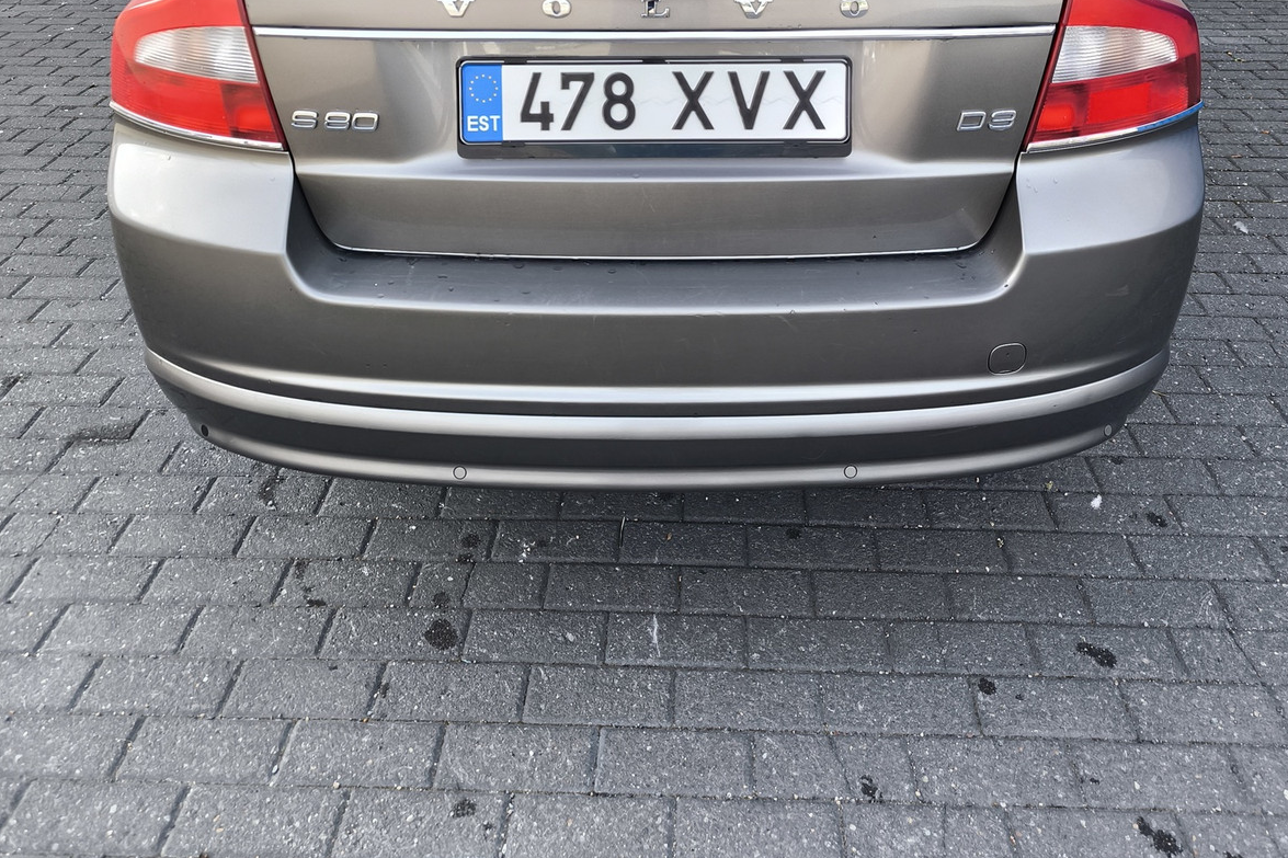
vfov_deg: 35.1
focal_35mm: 34
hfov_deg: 55.8
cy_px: -7
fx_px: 1216
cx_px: 652
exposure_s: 1/274
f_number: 1.9
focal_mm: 6.92
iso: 50
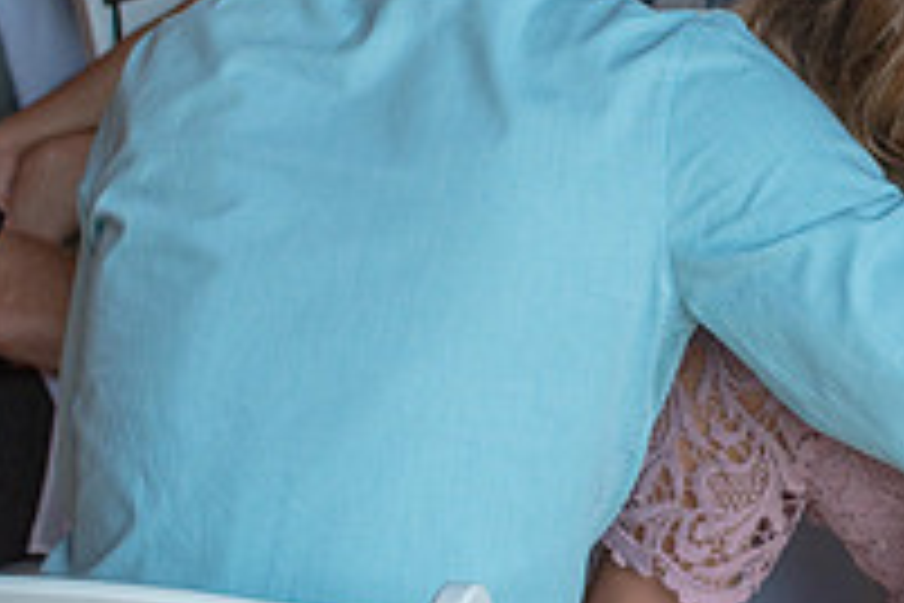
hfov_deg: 15.1
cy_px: 304
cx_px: 850
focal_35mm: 134
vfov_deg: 10.2
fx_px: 3365
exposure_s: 1/80
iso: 400
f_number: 4.2
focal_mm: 31
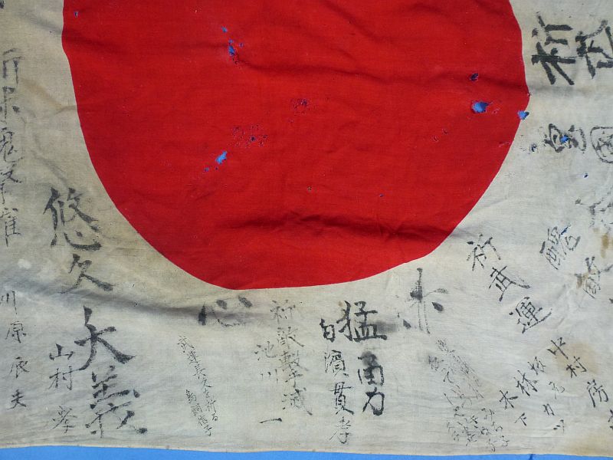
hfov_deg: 71.6
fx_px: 425
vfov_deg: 56.8
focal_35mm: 24
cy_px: 230
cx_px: 306
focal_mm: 4.3
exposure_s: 1/60
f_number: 3.3
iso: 160
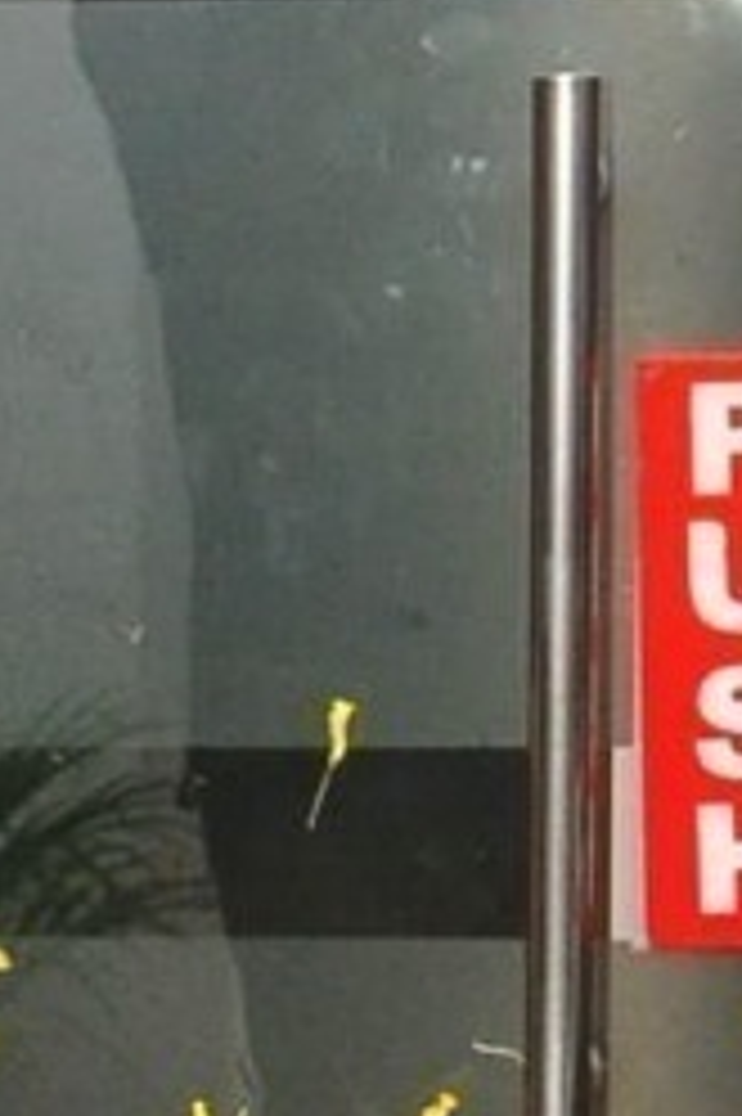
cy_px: 1442
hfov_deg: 5.7
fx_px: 7430
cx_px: -193
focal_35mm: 240
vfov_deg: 8.5
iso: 1250
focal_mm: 22
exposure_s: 1/125
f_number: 8
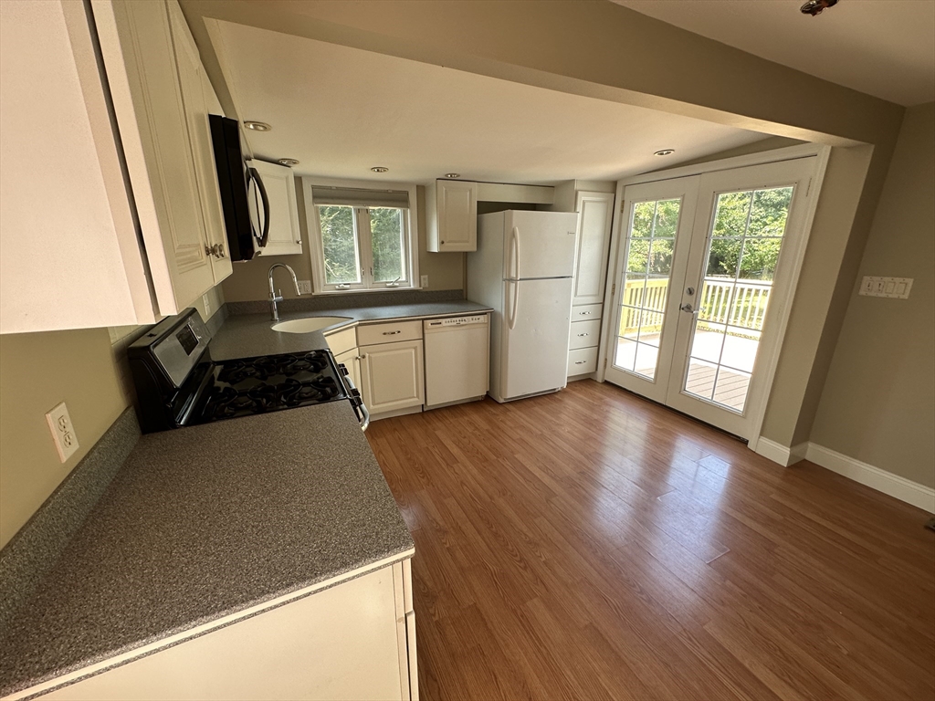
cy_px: 350
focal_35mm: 14
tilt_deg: -15.9
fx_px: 378
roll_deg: -0.3
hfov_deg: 102.1
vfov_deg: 85.7
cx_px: 468
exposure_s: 1/99
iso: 80
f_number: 2.2
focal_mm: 2.22
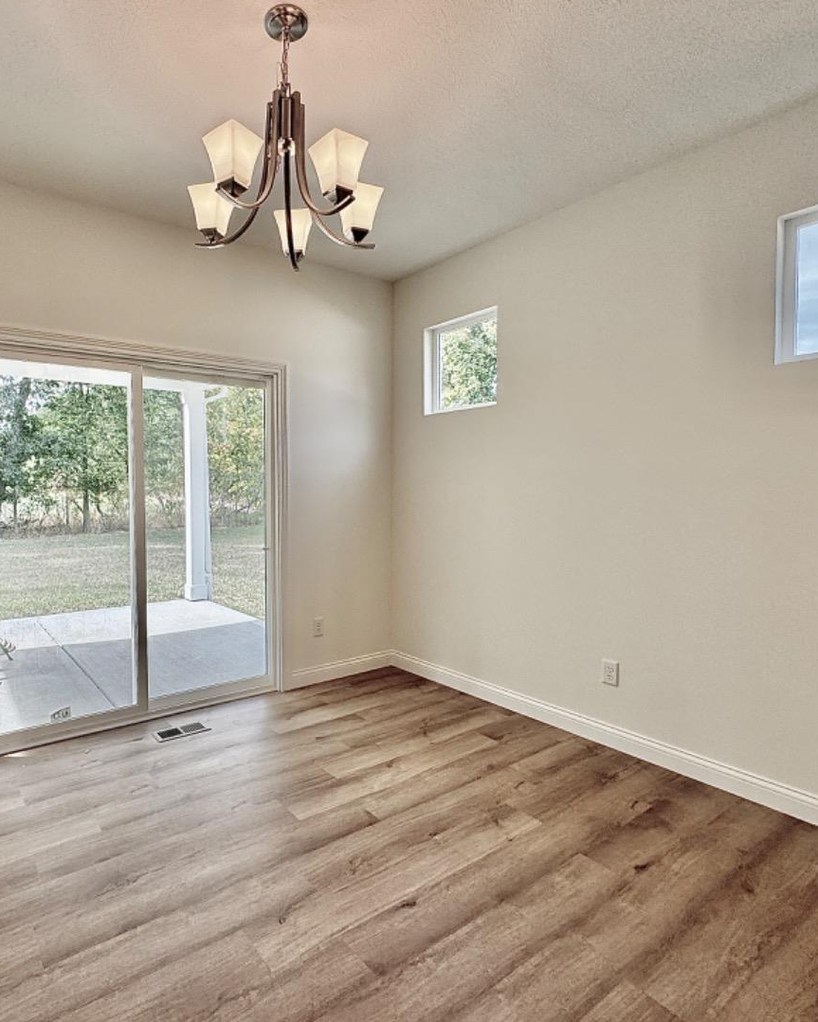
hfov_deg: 69.5
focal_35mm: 19
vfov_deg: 83.3
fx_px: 575
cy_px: 510
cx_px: 298
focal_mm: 2.22
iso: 40
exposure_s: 1/175
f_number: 2.2
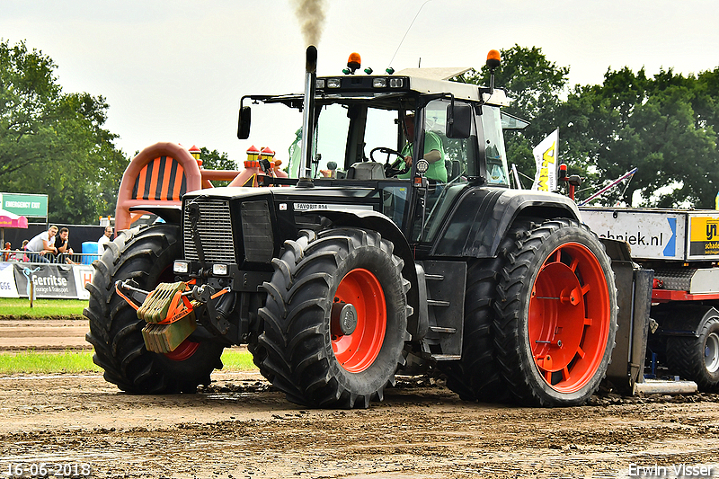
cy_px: 240
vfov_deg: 10.6
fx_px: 2576
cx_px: 360
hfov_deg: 15.9
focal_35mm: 129
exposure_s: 1/800
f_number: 9
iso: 500
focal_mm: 86
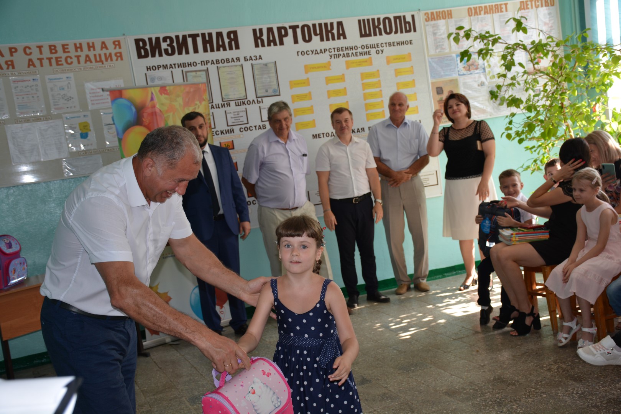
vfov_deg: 29.9
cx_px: 310
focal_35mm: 45
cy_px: 207
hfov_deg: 43.6
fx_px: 776
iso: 250
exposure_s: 1/125
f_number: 4
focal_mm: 30
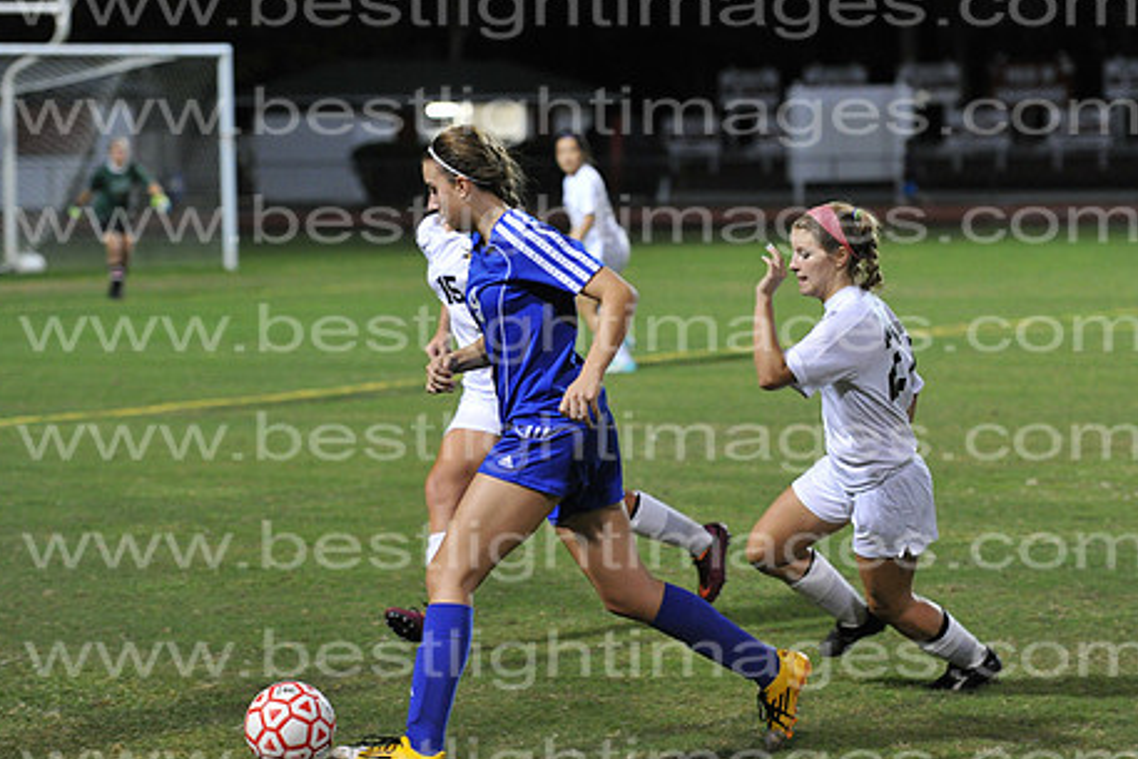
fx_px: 4490
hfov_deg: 14.4
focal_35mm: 142
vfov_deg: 9.7
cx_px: 585
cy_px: 388
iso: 5000
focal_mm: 112
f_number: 3.2
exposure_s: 1/400
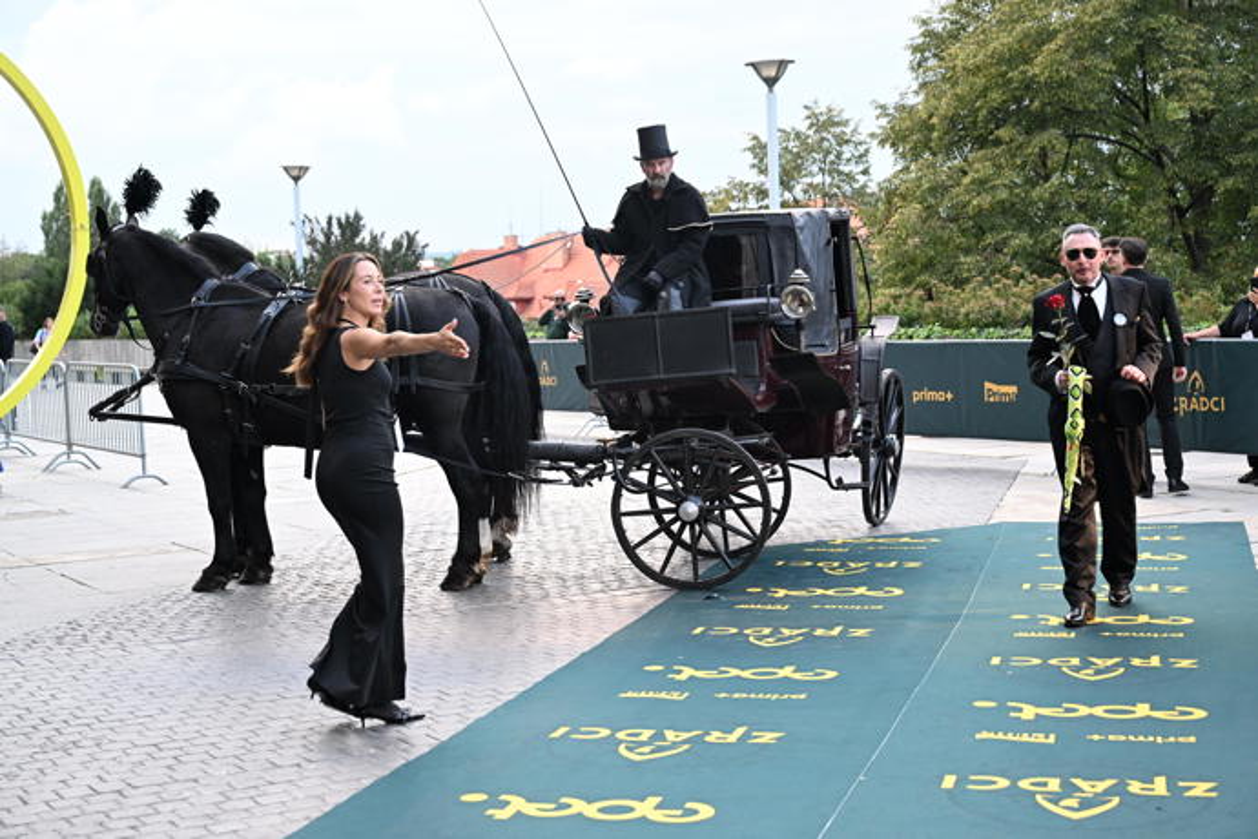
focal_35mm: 53
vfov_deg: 25.5
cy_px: 420
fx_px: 1852
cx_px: 629
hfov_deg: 37.5
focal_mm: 53
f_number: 4.5
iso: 2000
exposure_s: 1/500
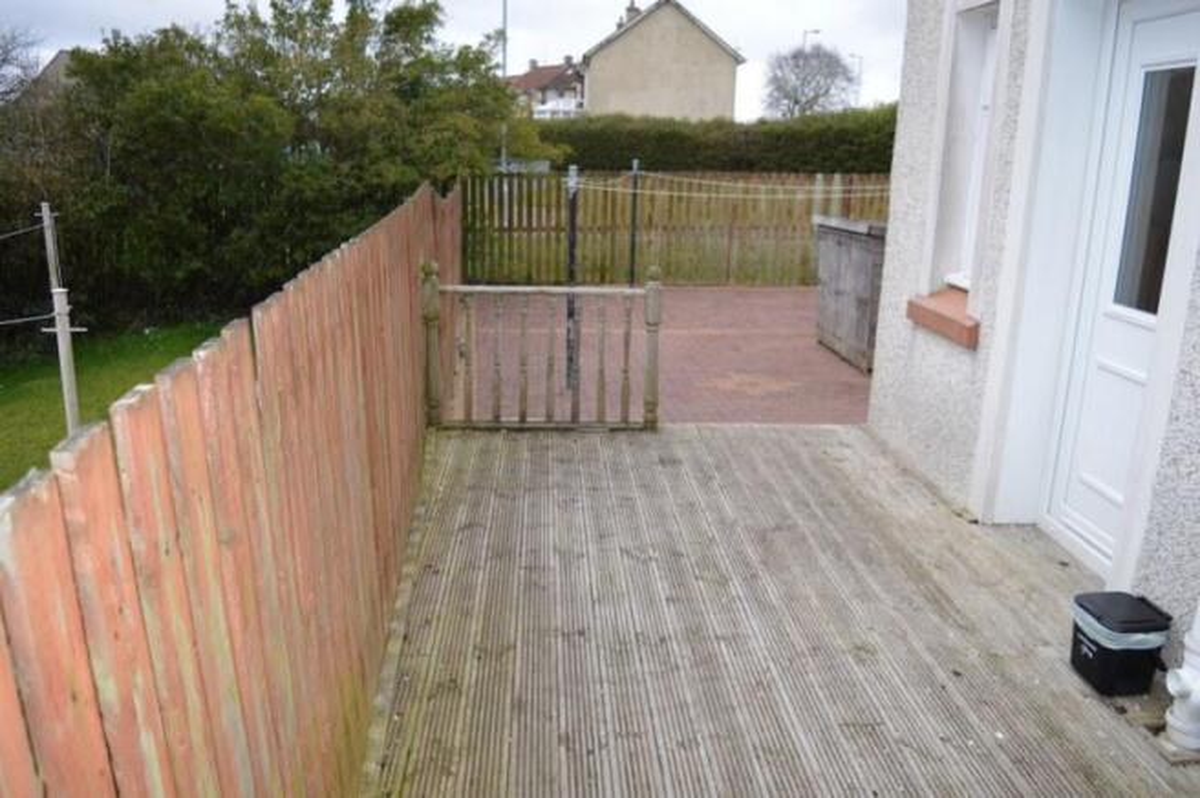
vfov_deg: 47.8
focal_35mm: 27
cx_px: 600
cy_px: 399
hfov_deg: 67.4
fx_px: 899
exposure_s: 1/125
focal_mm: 18
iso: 100
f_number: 4
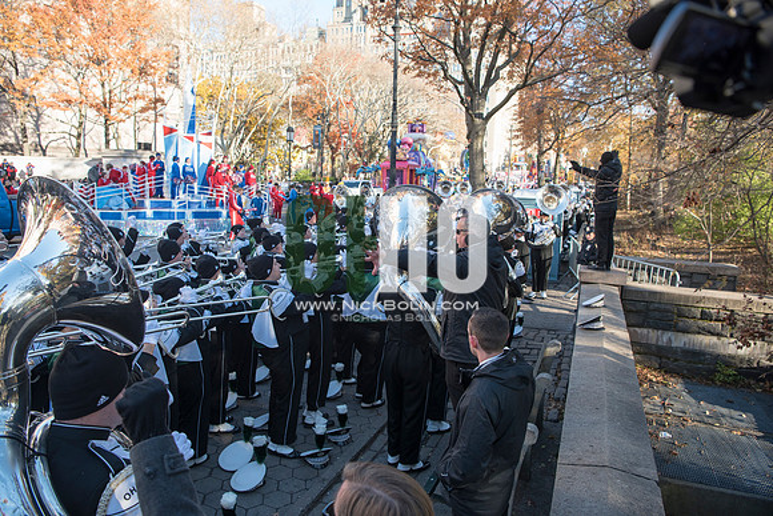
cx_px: 386
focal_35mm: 24
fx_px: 515
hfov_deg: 73.7
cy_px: 258
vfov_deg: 53.2
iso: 320
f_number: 4
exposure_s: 1/500
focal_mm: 24
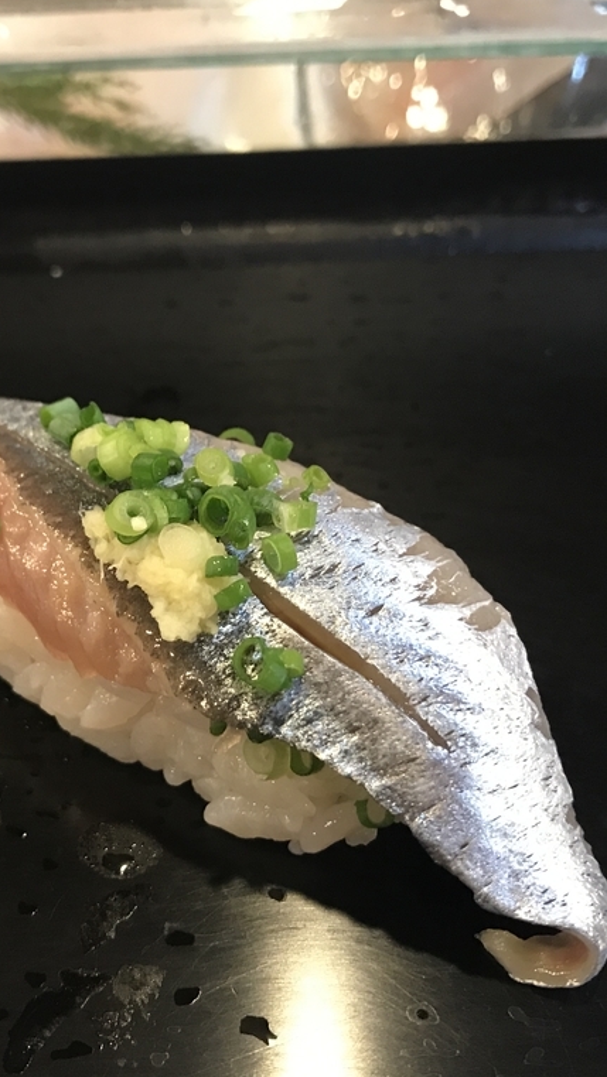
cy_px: 536
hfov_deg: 28.7
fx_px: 1172
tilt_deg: -49.6
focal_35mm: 41
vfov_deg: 49.4
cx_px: 180
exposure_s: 1/10
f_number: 1.8
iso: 100
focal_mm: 3.99
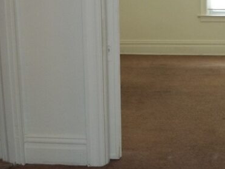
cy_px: 44
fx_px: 461
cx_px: 218
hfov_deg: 26.1
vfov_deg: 20.6
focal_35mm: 71
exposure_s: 1/30
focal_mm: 5.9
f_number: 3.3
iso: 160
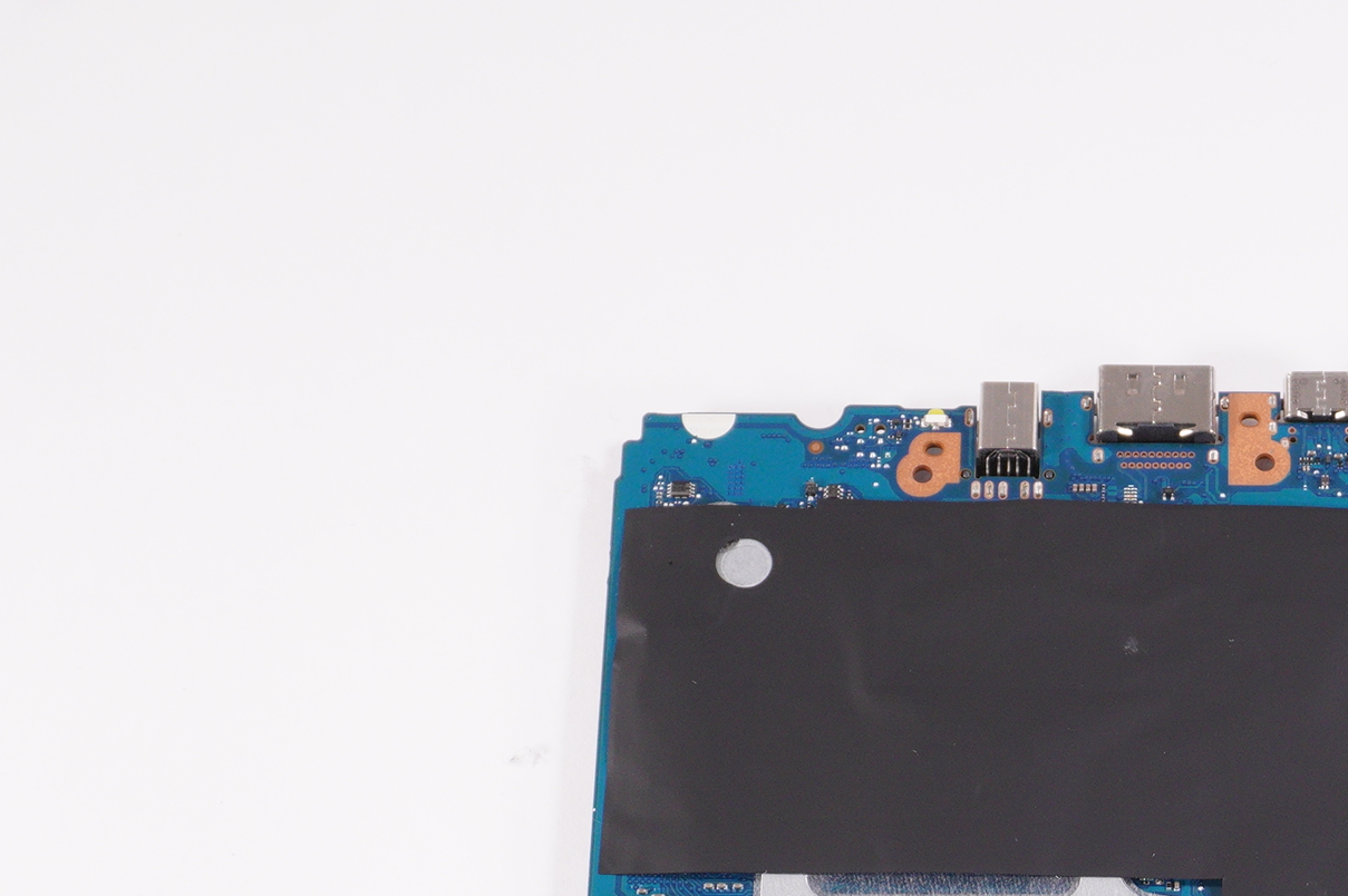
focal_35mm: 97
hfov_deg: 20.6
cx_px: 1231
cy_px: 1041
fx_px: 3629
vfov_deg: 13.7
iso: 500
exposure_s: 1/160
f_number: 6.3
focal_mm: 26
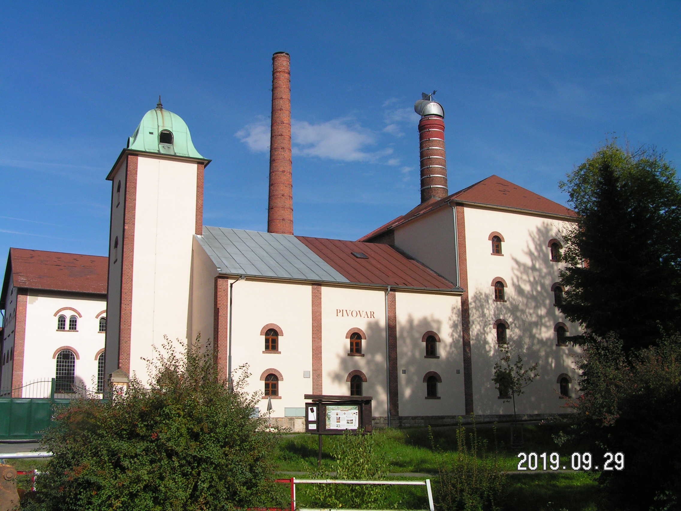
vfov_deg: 37.7
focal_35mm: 38
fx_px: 748
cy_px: 256
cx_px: 340
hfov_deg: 49.0
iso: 50
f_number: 5.6
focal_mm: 6.3
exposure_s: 1/640
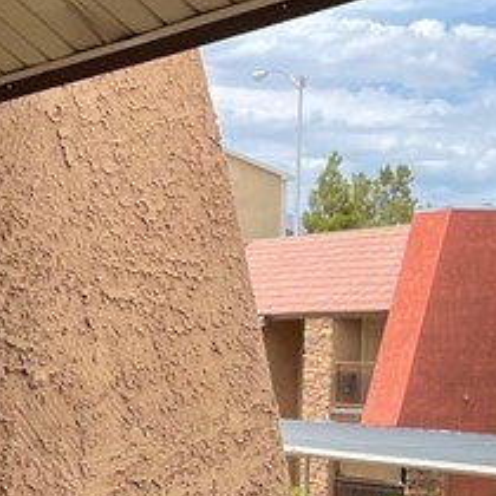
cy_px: 510
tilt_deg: -4.3
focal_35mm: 112
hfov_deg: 14.7
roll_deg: -0.3
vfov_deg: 15.2
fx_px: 1816
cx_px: -198
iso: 32
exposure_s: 1/1279
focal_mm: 5.1
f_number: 1.6
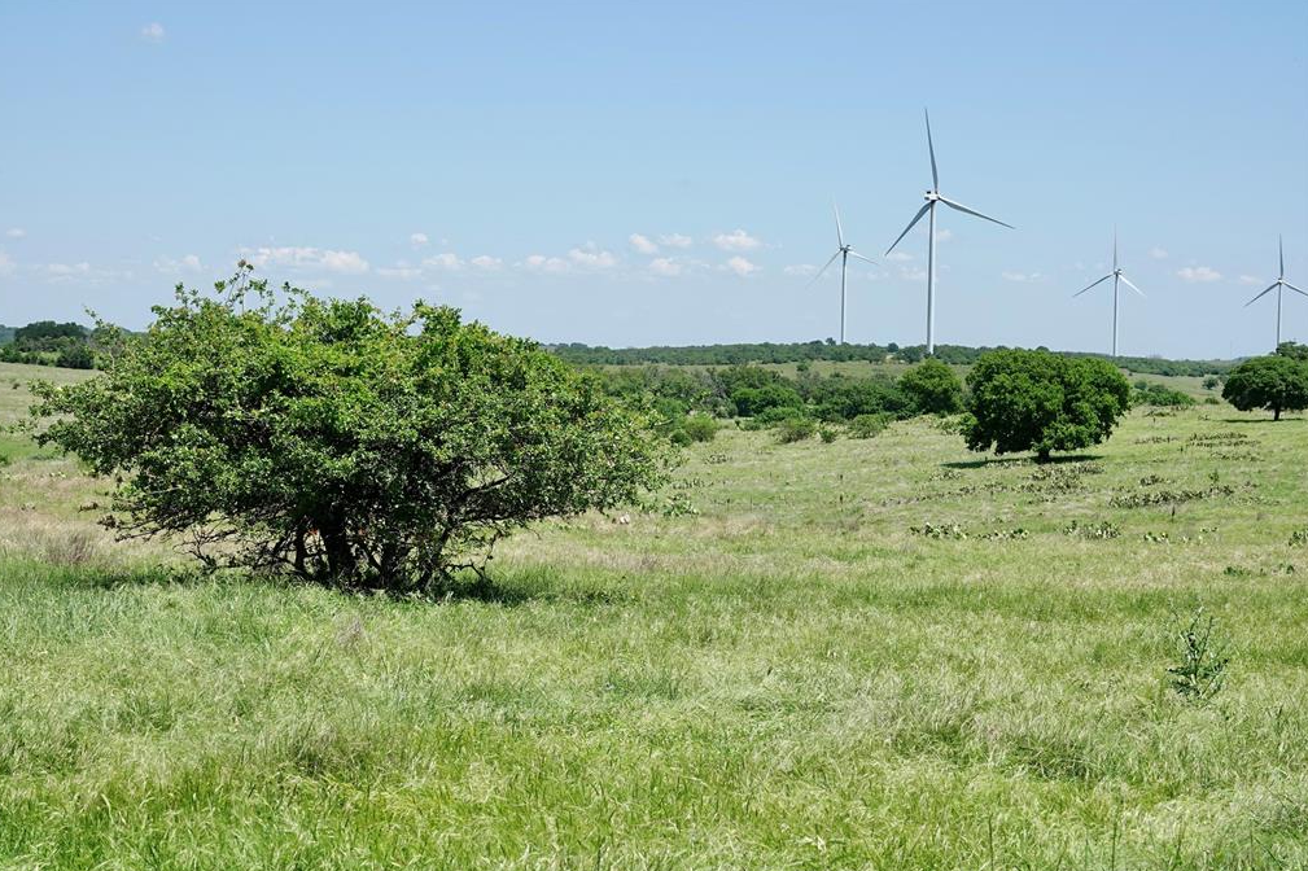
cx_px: 649
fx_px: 2506
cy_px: 437
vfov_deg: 19.7
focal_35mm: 69
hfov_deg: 29.3
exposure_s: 1/640
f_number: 4
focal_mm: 24.79
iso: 100
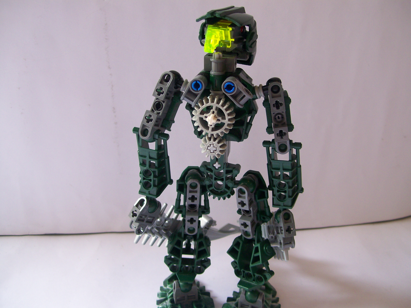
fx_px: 427
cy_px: 154
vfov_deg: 39.7
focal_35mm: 36
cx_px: 206
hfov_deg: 51.4
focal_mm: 6
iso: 80
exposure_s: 1/39.8
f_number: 2.7
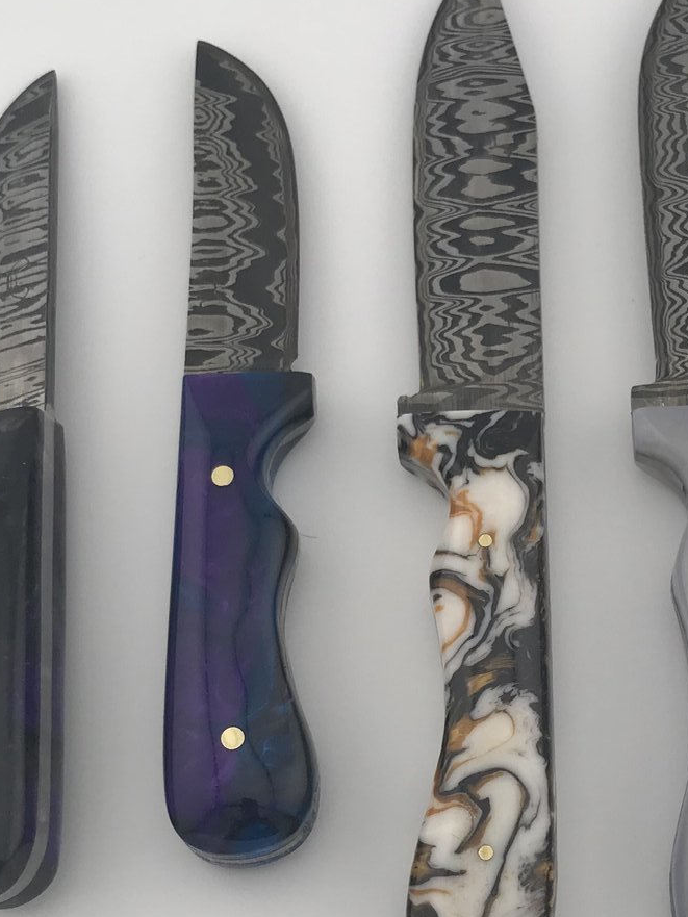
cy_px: 503
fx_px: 1616
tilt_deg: -71.6
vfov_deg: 31.7
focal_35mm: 61
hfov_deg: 23.6
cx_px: 569
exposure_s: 1/1497
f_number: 1.8
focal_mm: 3.99
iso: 20
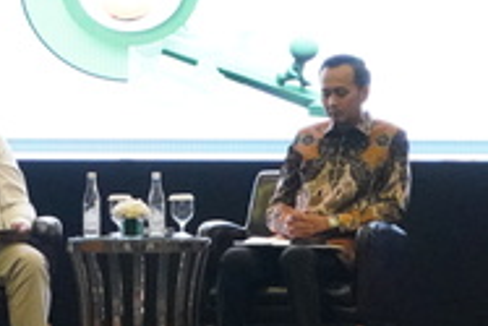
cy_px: 129
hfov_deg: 3.3
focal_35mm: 625
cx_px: 89
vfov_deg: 2.2
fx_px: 8479
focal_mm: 117
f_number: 6.3
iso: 10000
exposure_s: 1/100
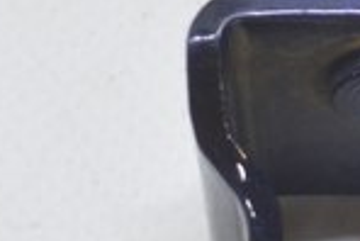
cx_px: 508
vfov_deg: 2.9
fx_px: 4775
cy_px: 354
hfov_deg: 4.3
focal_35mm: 477
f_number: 5.6
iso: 400
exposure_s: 1/20
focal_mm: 46
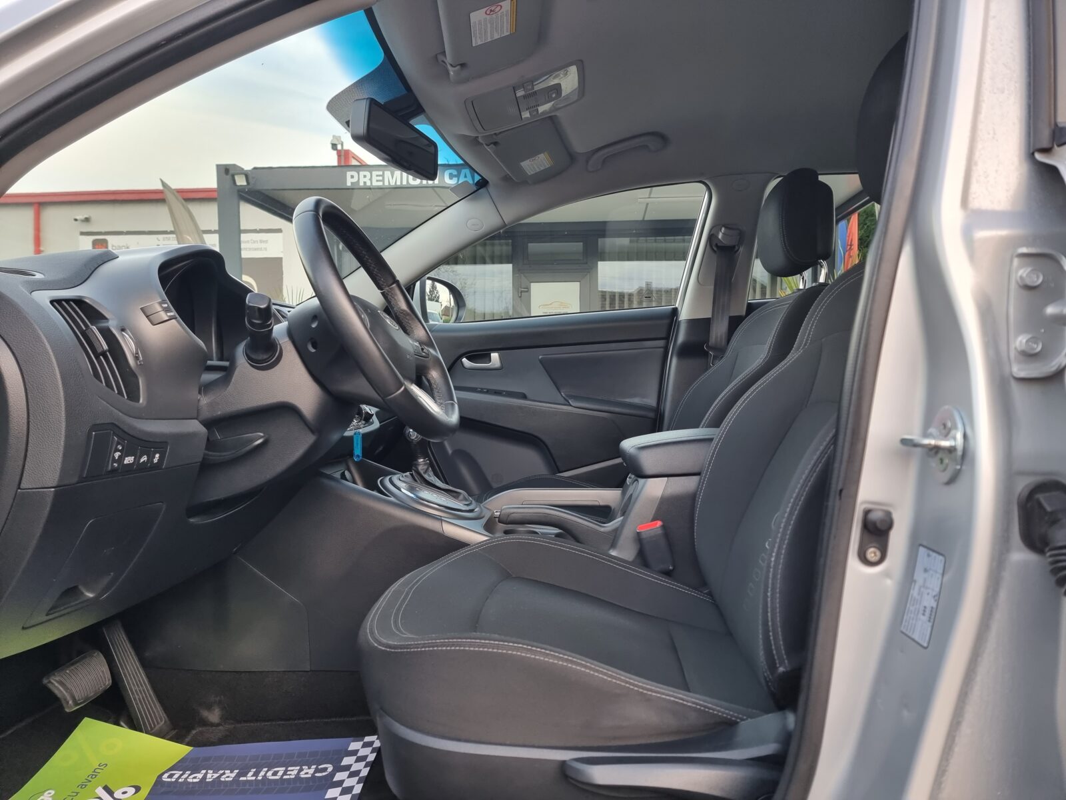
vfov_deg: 56.8
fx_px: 739
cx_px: 533
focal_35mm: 24
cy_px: 400
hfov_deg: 71.6
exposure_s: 1/120
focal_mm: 6.7
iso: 80
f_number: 1.8
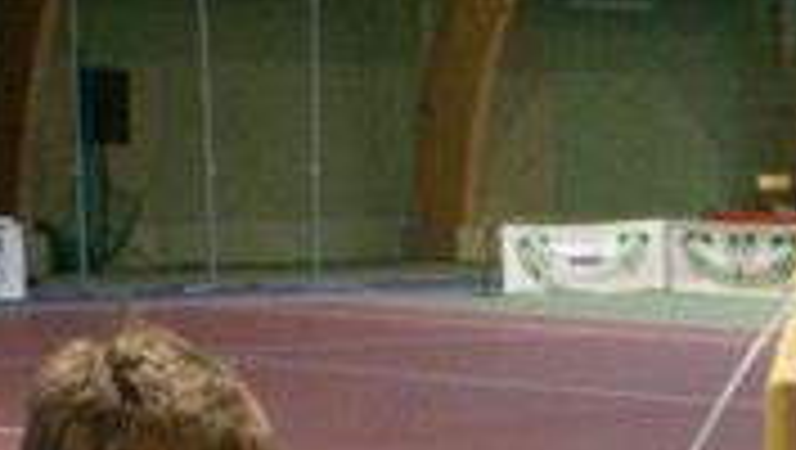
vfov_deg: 7.9
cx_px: 751
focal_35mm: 149
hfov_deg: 14.2
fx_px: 3148
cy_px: 832
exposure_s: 1/30
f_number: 5.6
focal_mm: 24
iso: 800
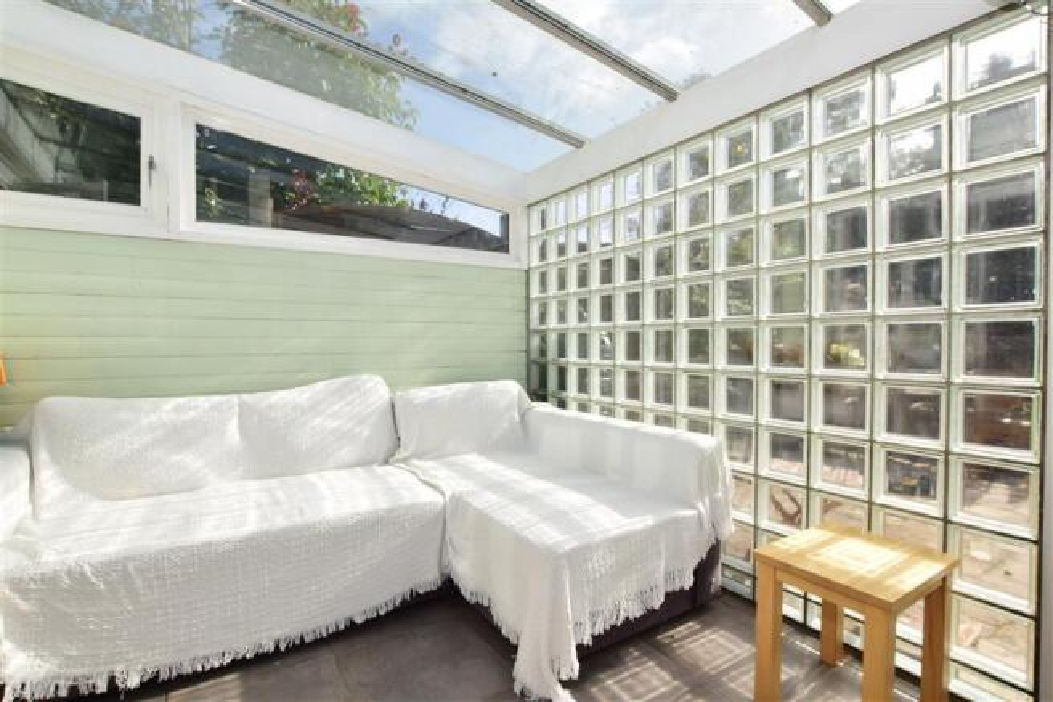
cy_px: 351
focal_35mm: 16
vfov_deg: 72.0
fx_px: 482
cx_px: 526
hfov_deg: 95.0
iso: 400
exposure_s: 1/200
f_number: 18
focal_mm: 11
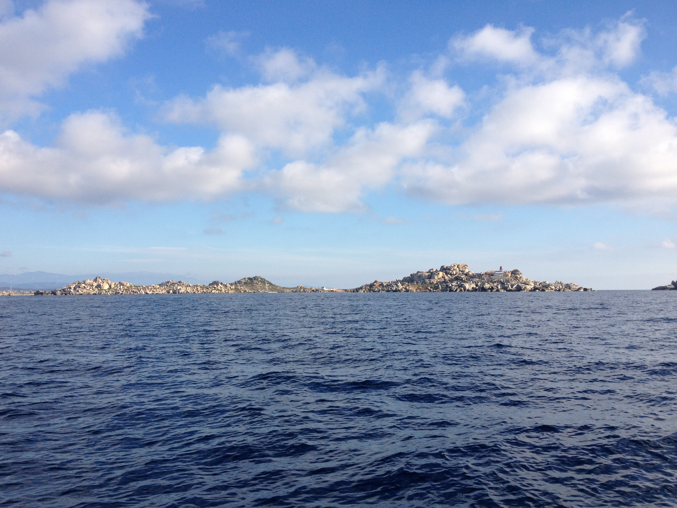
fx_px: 685
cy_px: 254
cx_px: 338
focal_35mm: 35
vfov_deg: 40.7
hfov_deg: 52.6
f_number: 2.4
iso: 64
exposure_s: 1/1346
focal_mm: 4.28
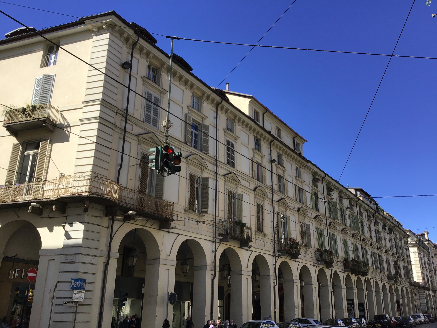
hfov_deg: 58.4
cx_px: 218
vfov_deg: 45.4
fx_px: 391
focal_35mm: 31
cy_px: 164
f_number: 2.4
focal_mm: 3.3
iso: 25
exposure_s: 1/840
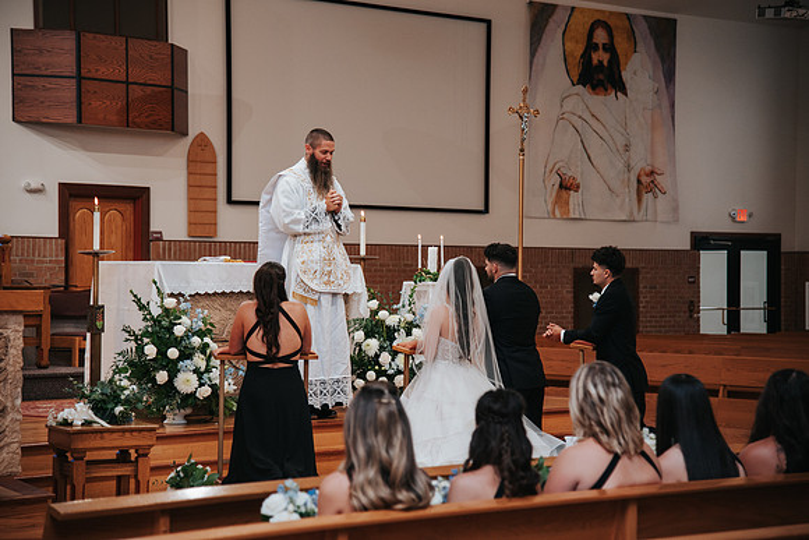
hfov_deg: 21.9
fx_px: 2095
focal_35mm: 93
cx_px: 404
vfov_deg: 14.7
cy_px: 270
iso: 1000
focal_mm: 92
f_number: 4
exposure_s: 1/200
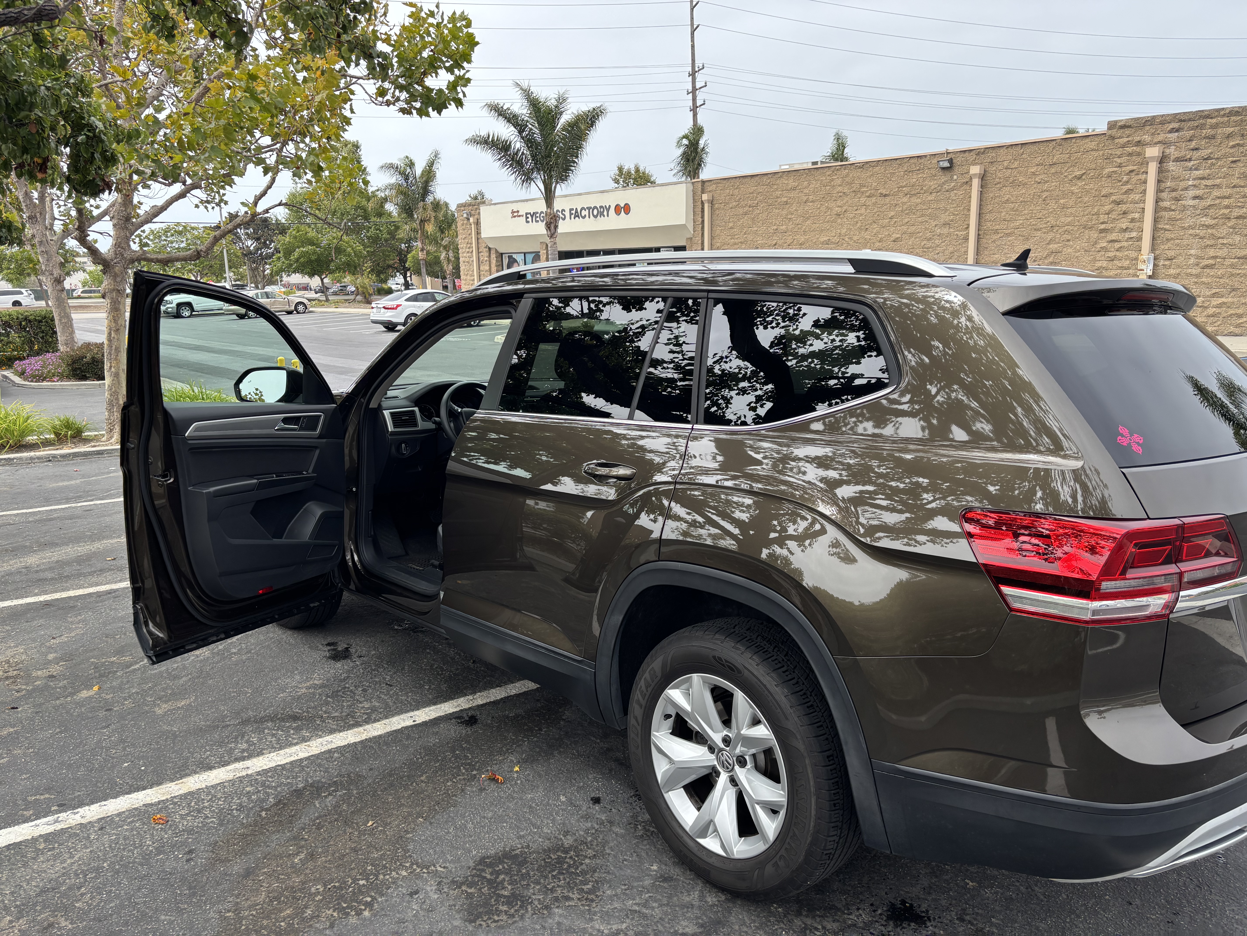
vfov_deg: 53.1
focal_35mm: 26
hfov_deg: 67.3
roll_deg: +1.4
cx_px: 624
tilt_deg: -11.0
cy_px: 468
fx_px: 937
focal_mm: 5.96
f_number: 1.6
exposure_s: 1/1295
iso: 50
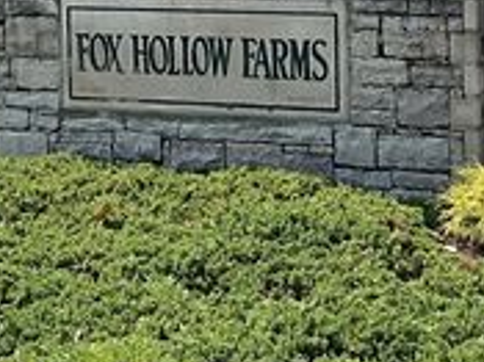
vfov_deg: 13.7
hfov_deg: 18.6
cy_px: -39
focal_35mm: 106
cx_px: 271
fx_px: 1481
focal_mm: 3
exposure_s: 1/1786
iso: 25
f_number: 1.8
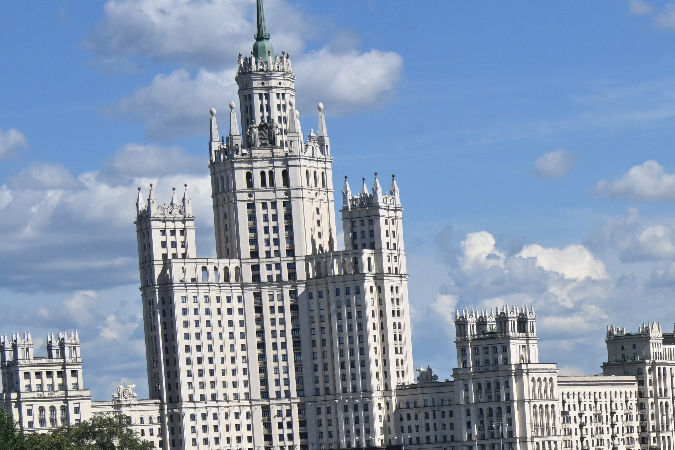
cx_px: 916
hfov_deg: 13.1
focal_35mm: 150
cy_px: 617
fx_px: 2812
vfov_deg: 9.0
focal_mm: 50
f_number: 13
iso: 500
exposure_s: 1/1000
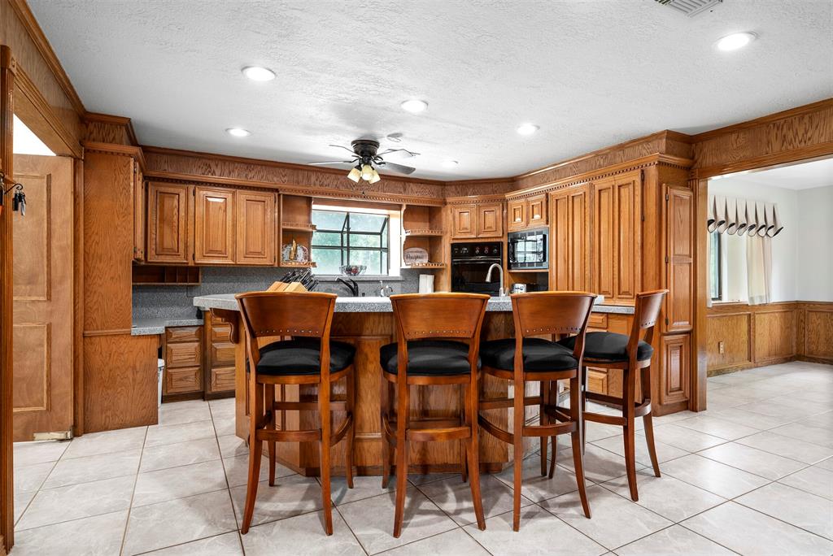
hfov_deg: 86.9
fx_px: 440
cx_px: 416
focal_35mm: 19
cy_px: 278
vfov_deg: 64.6
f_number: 8
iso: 320
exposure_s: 1/4
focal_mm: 19
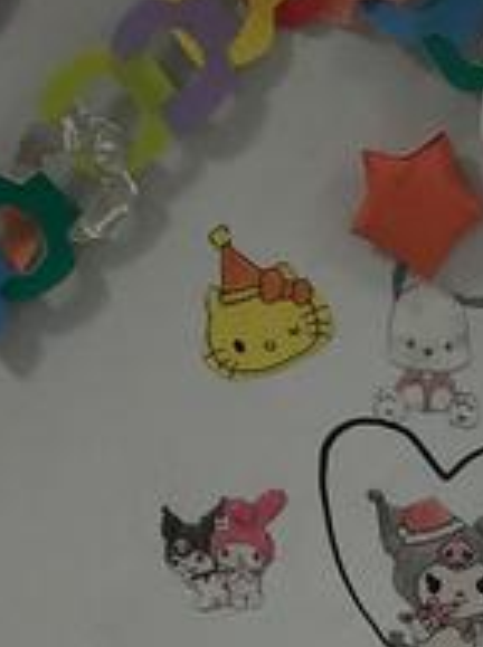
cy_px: 1227
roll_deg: +0.9
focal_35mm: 161
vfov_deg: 11.3
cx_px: 580
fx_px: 3005
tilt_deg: -24.9
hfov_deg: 9.1
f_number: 2.4
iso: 25
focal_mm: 3.3
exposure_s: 1/60
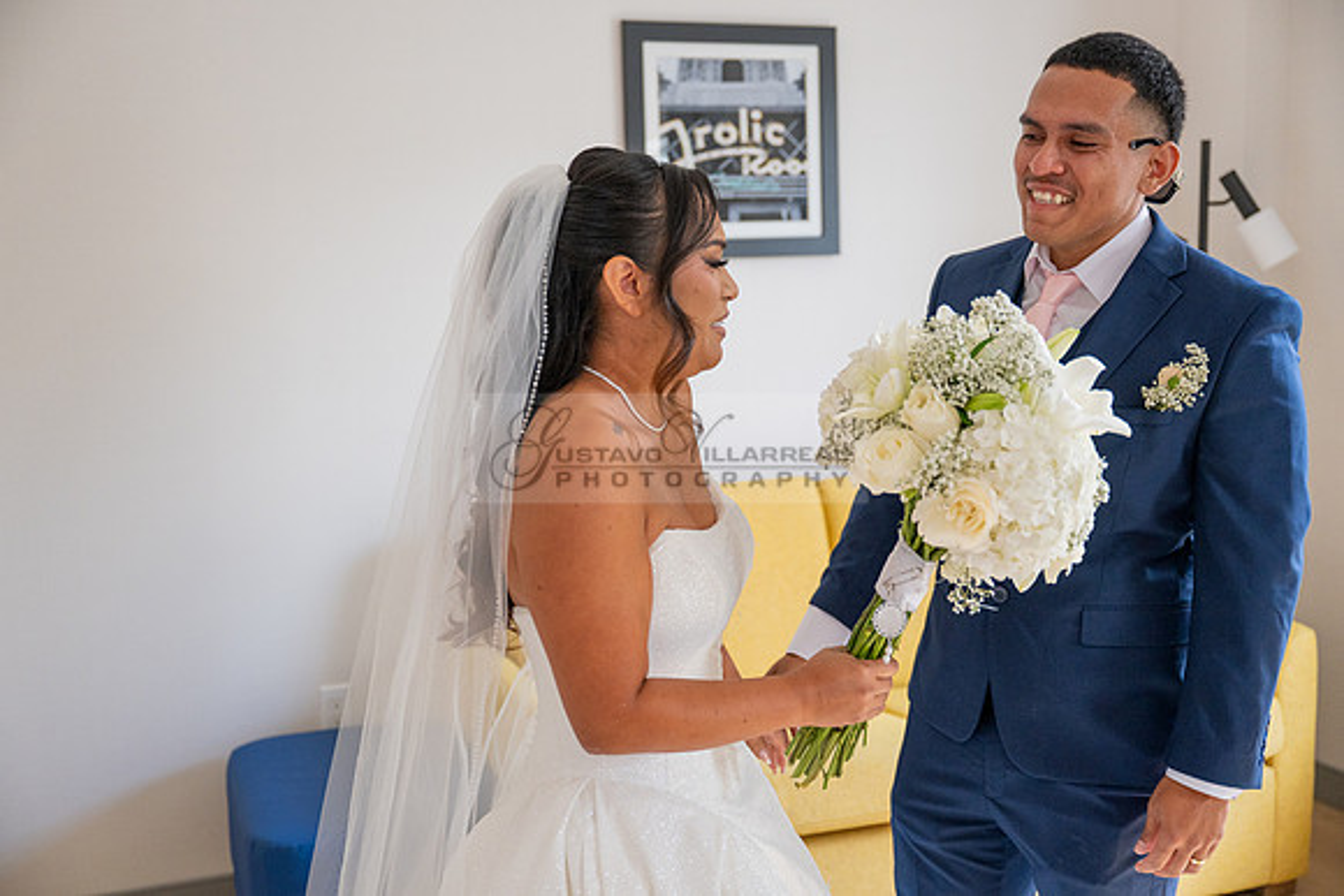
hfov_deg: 48.4
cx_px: 672
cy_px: 448
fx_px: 1494
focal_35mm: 40
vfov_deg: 33.4
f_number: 2.8
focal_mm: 40
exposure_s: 1/250
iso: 800
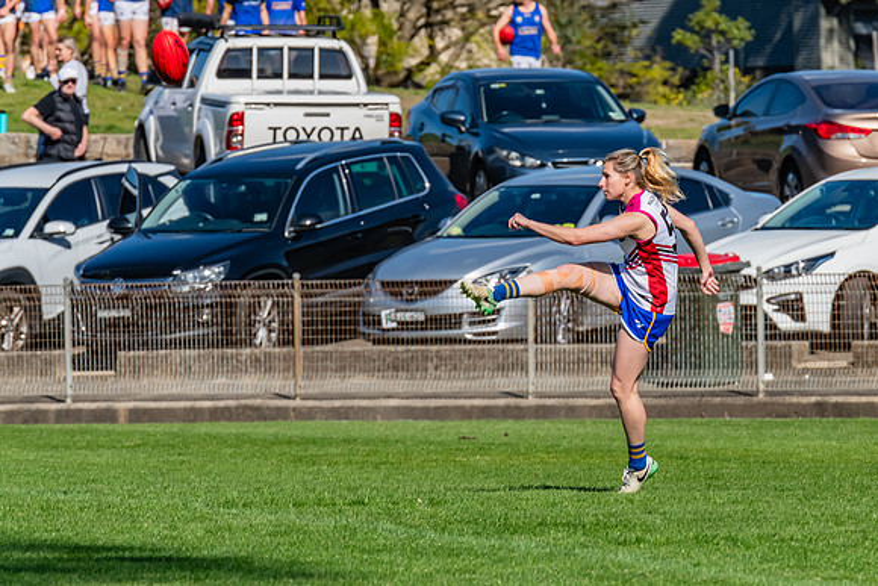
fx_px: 12882
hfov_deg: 3.9
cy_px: 356
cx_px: 547
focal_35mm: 528
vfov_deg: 2.6
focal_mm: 420
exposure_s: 1/1250
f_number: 13
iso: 800
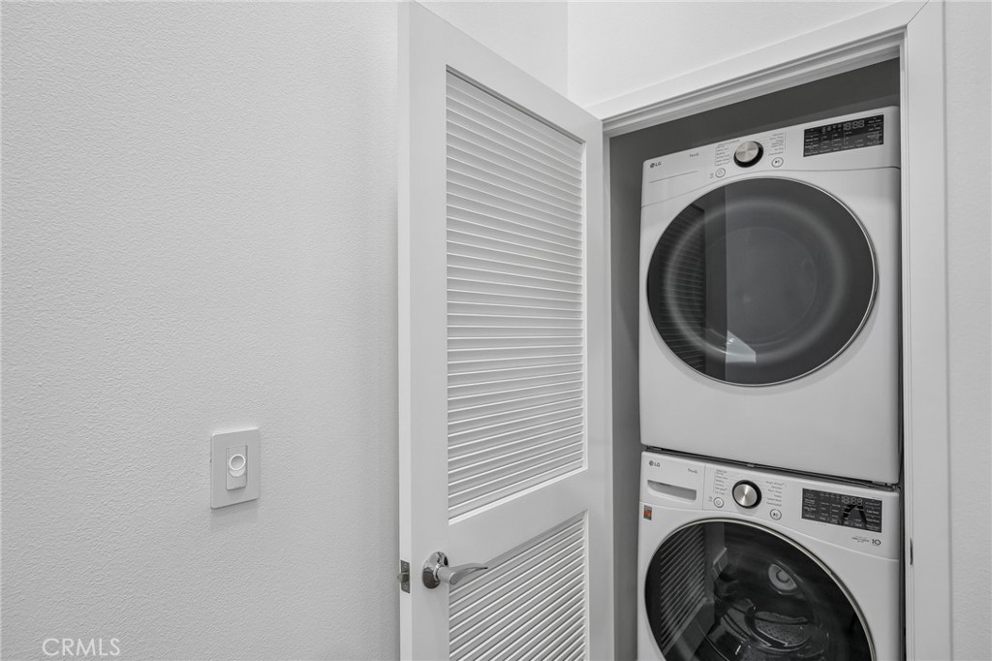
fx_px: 510
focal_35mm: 18
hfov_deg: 88.5
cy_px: 330
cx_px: 496
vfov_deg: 65.9
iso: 1600
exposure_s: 1/30
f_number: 8
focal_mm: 18.5
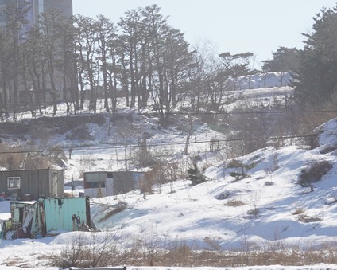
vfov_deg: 8.7
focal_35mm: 177
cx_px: -206
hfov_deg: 10.4
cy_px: 259
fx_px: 1765
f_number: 16
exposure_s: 1/100
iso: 100
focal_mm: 40
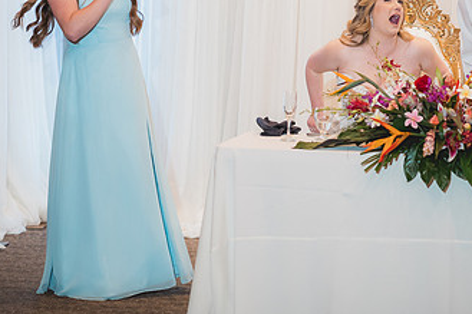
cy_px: 45
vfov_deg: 9.1
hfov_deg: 13.7
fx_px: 1966
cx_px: 320
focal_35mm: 150
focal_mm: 85
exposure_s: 1/320
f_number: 2.2
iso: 1250
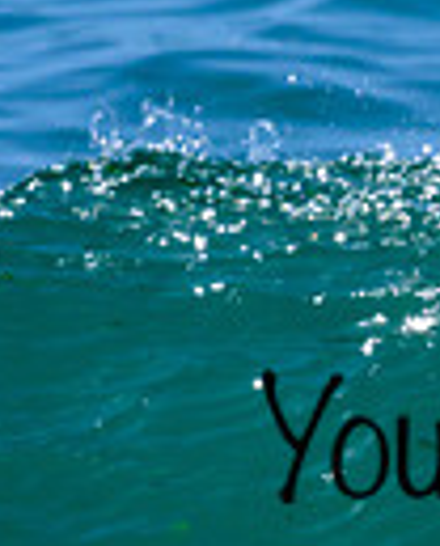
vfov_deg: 0.4
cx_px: 698
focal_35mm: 4713
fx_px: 76358
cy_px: 400
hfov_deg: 0.3
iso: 400
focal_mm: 1120
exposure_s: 1/2000
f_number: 9
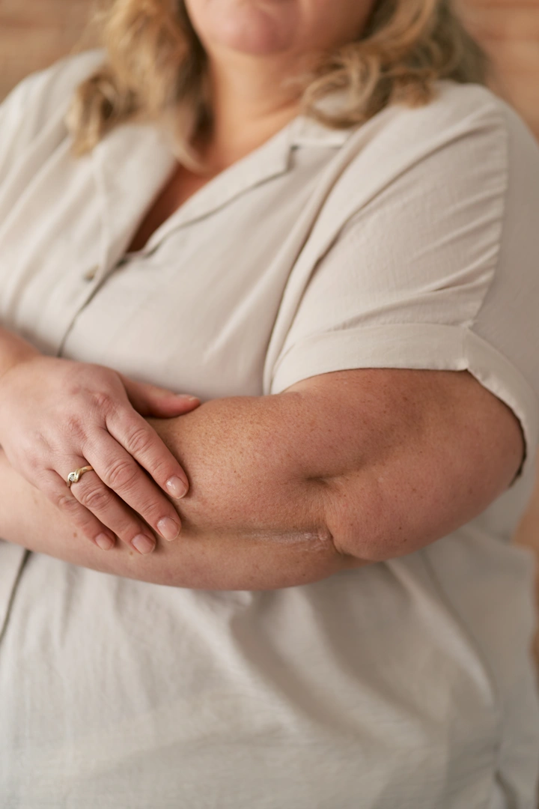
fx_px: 1909
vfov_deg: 23.9
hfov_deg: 16.1
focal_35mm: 85
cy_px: 404
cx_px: 270
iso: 160
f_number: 2
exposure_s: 1/250
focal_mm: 85
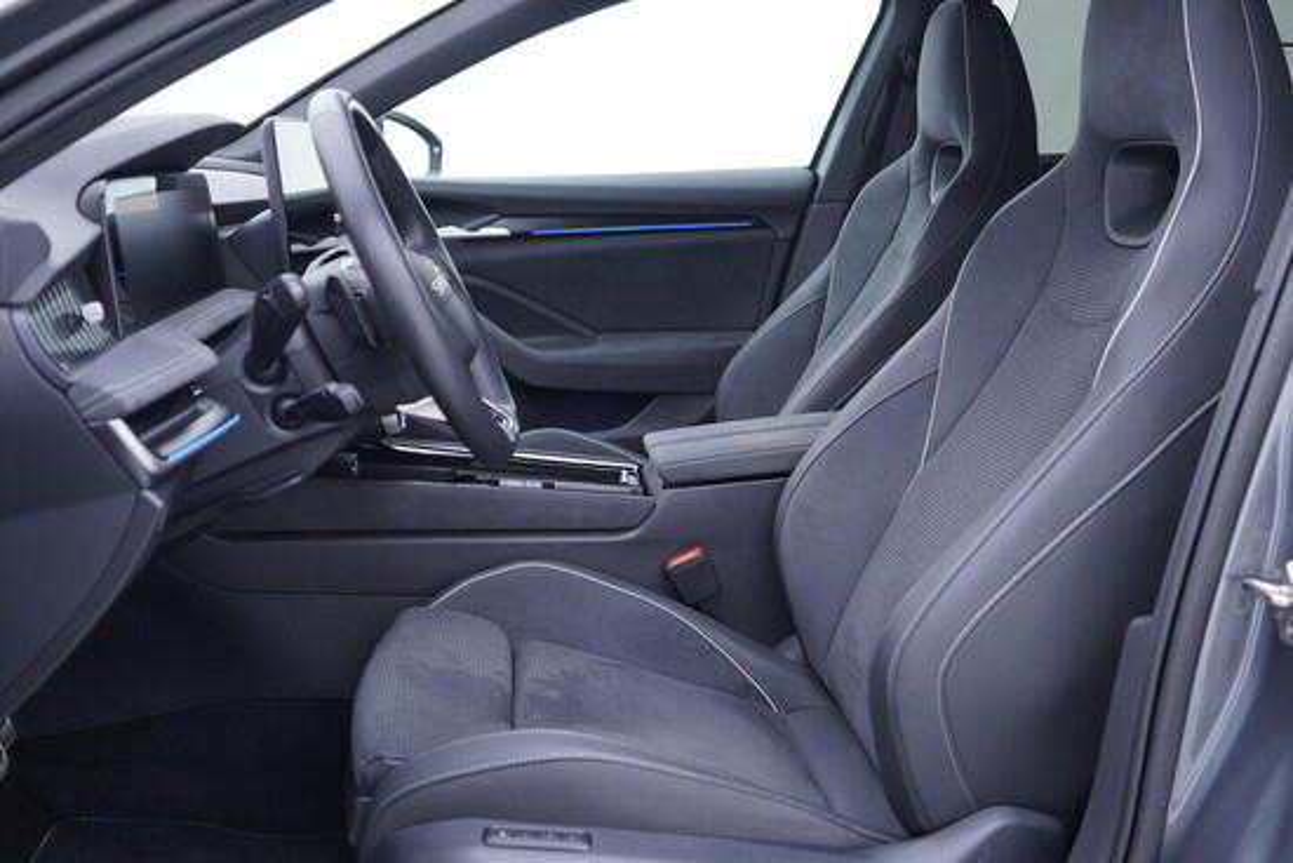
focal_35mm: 36
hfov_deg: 53.1
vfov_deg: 36.9
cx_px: 646
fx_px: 1293
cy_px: 432
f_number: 2.8
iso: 250
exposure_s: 1/40
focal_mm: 24
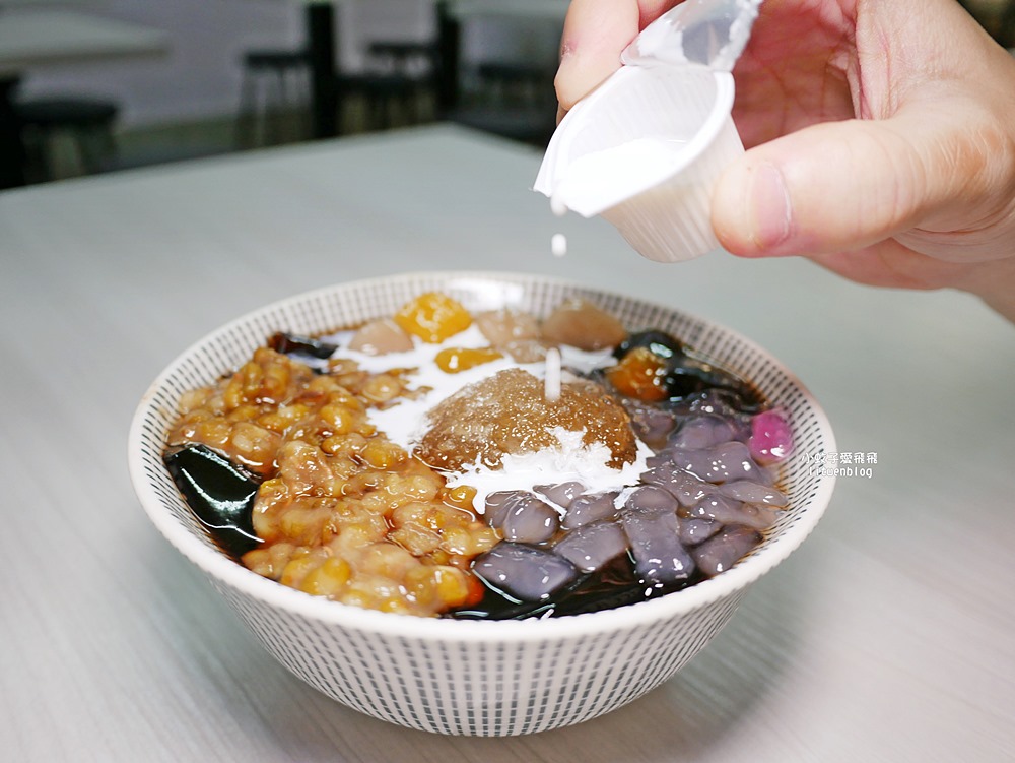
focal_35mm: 28
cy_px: 382
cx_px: 508
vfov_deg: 49.8
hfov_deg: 63.4
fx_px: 821
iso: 200
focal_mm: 14
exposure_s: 1/100
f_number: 2.5
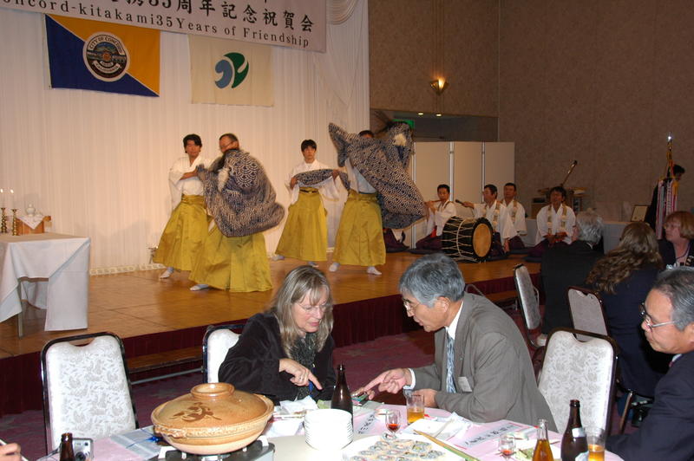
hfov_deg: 49.6
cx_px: 347
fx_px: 751
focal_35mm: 39
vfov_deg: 34.2
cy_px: 230
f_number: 6.3
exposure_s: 1/60
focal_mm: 26
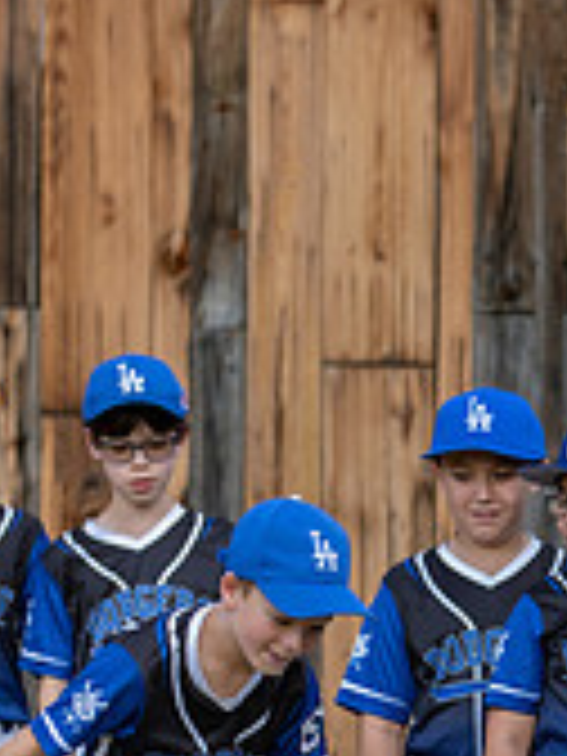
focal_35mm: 209
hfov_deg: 7.0
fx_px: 4564
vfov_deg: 9.4
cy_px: 828
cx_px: 835
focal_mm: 50
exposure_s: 1/640
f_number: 1.6
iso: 100
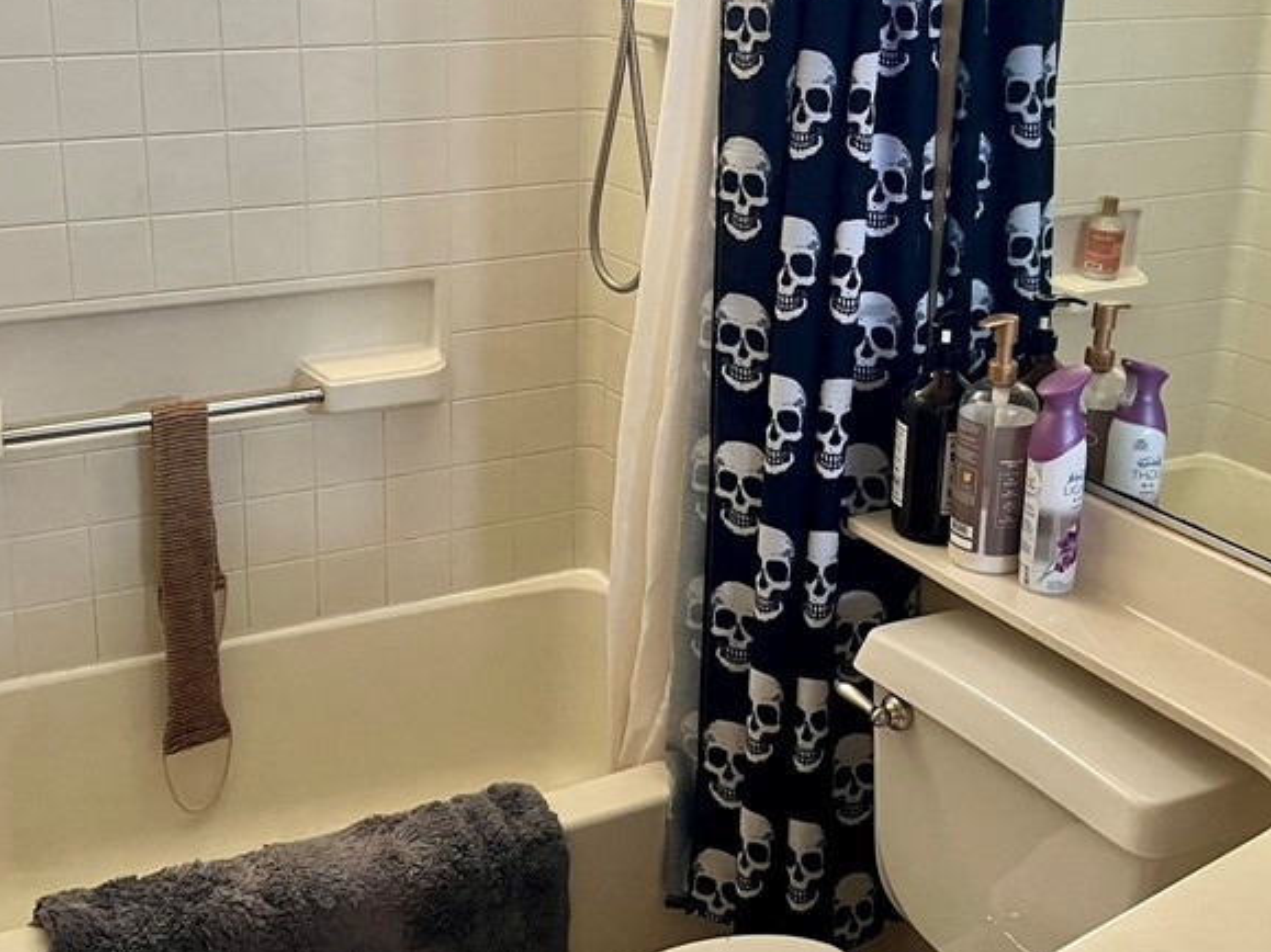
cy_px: 371
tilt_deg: -17.8
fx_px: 1689
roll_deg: -0.6
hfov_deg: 41.2
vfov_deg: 31.4
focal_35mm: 46
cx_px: 575
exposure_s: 1/60
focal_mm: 5.1
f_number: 1.6
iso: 400
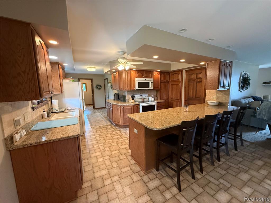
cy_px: 102
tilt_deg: -6.7
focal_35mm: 14
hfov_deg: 102.1
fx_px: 110
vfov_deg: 85.7
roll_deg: +1.0
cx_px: 136
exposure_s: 1/60
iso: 500
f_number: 2.2
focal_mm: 2.22
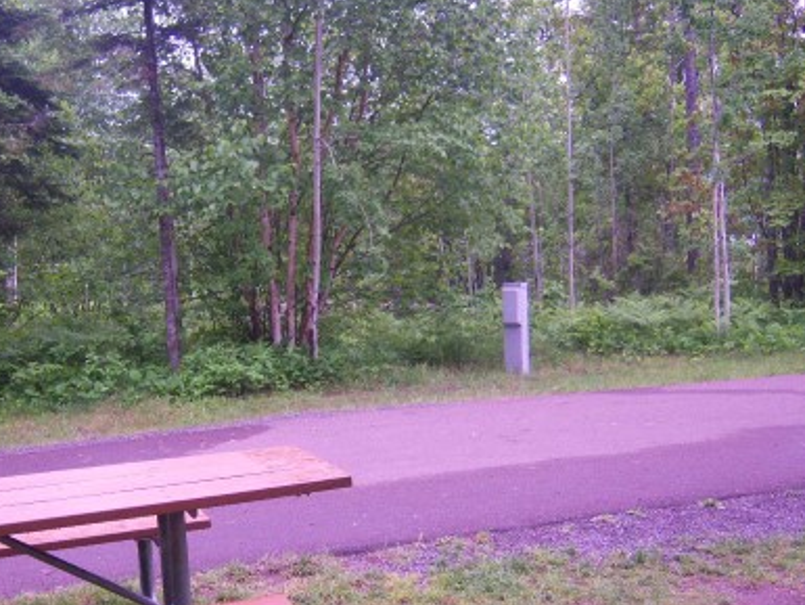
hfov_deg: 39.4
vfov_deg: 30.1
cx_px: 302
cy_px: 393
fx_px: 1117
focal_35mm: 48
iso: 160
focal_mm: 7.5
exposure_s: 1/60
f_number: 2.8
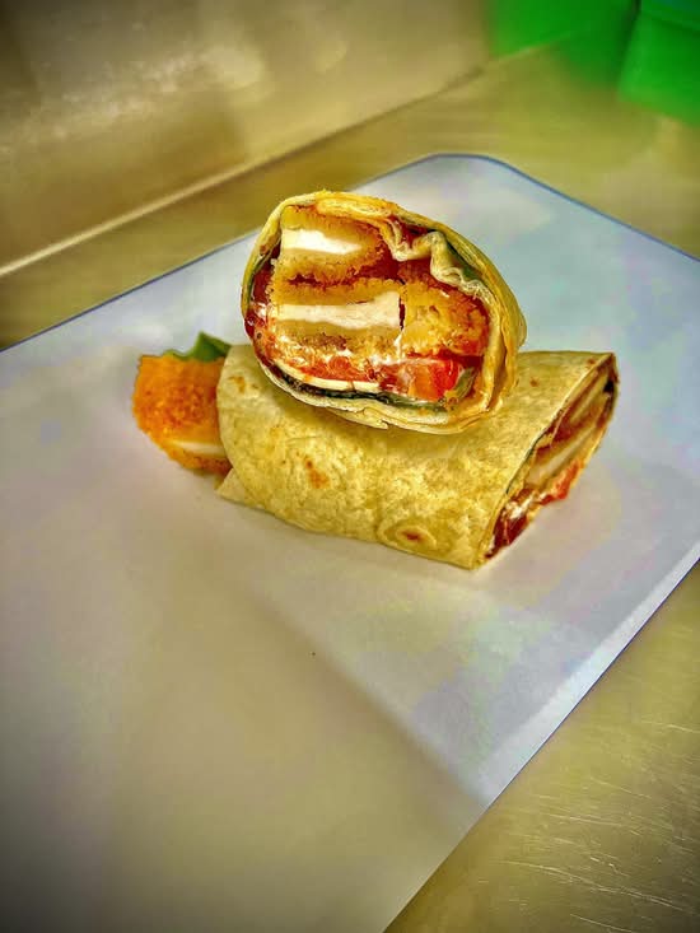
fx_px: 701
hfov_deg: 53.1
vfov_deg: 67.3
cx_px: 350
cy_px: 466
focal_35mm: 26
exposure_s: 1/100
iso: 80
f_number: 1.5
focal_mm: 5.7
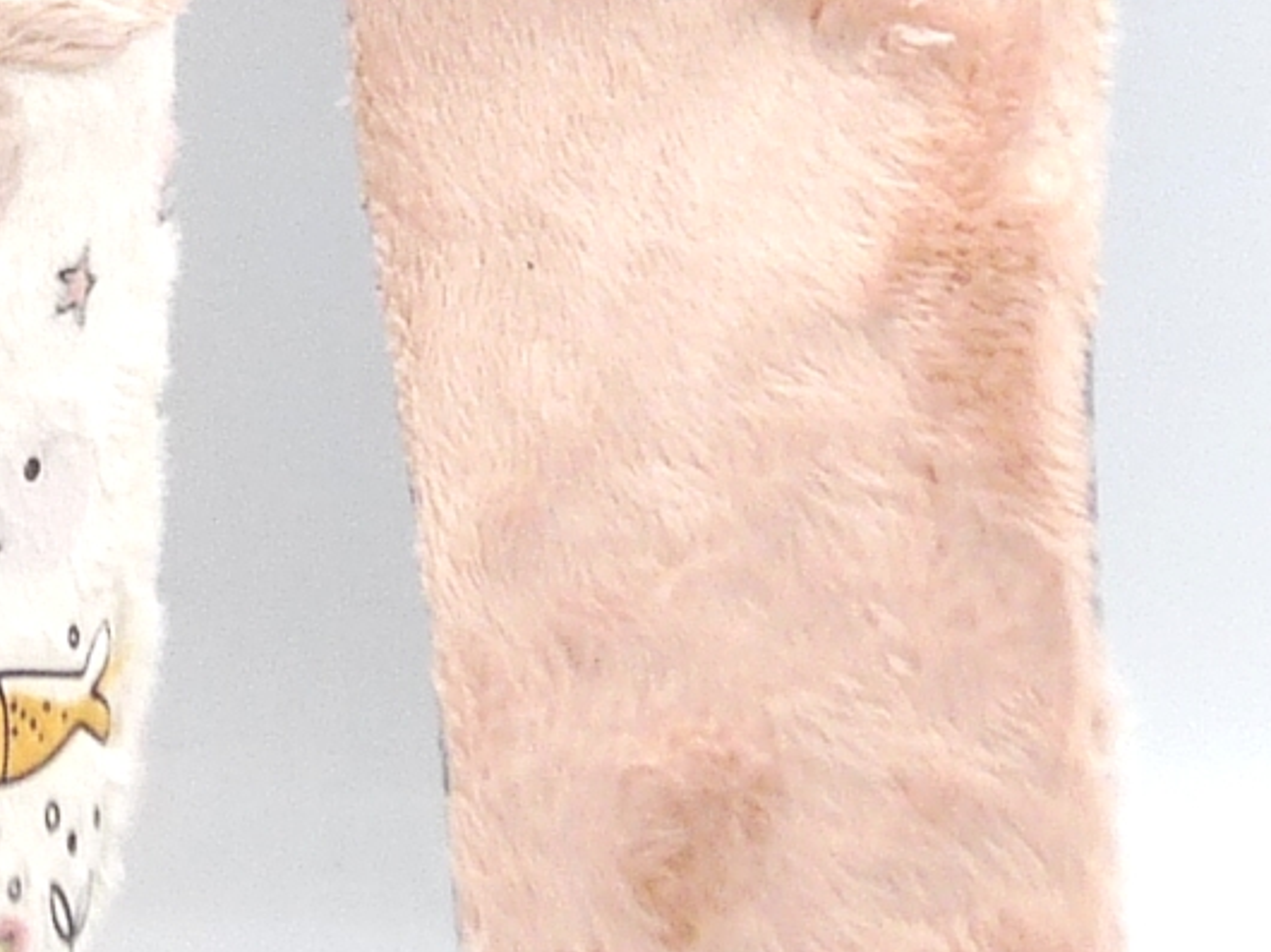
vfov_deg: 10.2
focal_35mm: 145
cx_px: 91
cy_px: 194
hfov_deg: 13.5
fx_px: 5322
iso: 100
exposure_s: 1/200
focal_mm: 4.8
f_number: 4
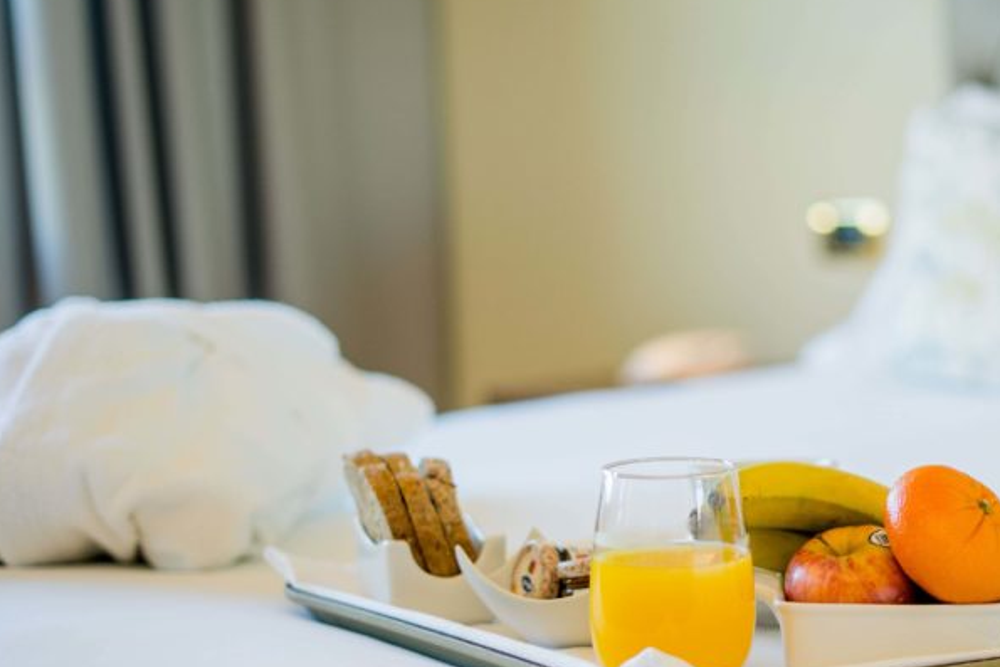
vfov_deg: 15.9
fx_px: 2389
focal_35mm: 86
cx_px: 714
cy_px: 441
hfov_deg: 23.5
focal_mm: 50
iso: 250
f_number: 1.8
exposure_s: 1/125
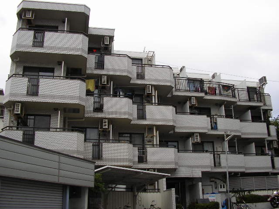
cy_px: 104
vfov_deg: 37.7
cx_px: 140
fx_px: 306
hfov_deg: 49.0
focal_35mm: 38
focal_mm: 5.8
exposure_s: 1/387
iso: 71
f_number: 4.1
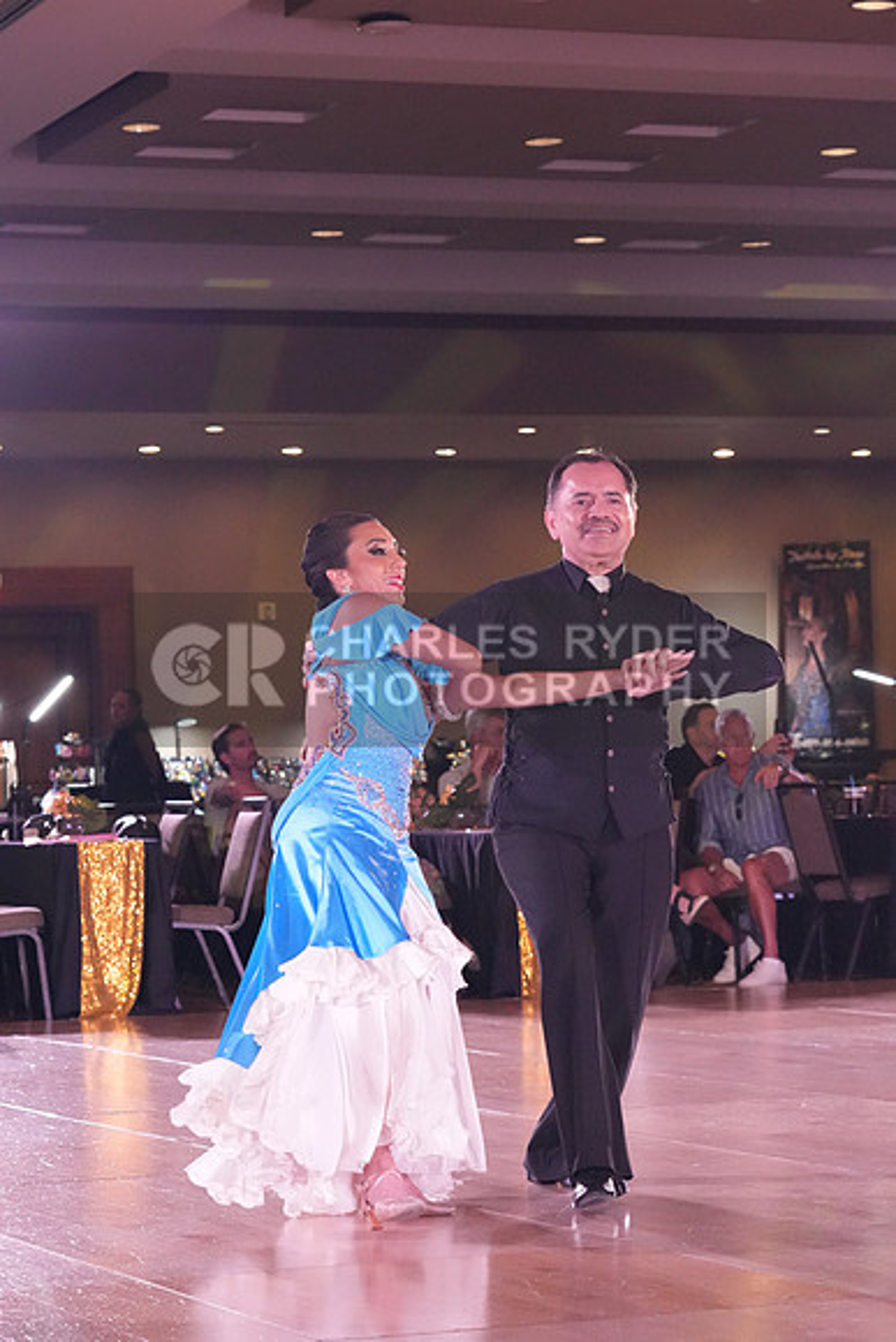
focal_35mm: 102
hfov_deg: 13.4
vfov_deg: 20.0
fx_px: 3805
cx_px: 448
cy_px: 671
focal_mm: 68
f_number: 5
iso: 6400
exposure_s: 1/400
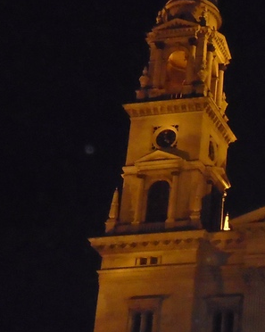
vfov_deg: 24.1
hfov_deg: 17.6
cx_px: 384
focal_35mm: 79
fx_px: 775
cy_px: 203
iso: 800
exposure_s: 1/30
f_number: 3.5
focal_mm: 5.5
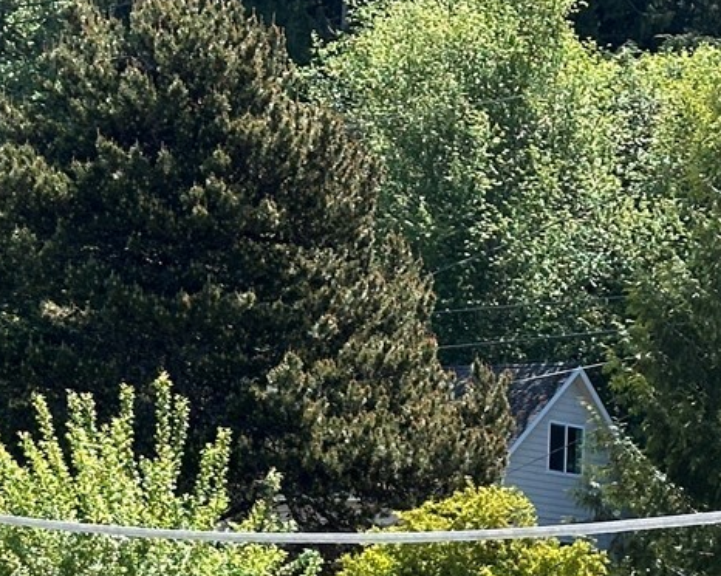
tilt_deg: -2.7
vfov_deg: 9.3
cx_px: 325
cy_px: 898
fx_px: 3433
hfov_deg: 12.0
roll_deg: -1.8
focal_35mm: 161
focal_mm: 6.86
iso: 64
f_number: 1.78
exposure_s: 1/2028
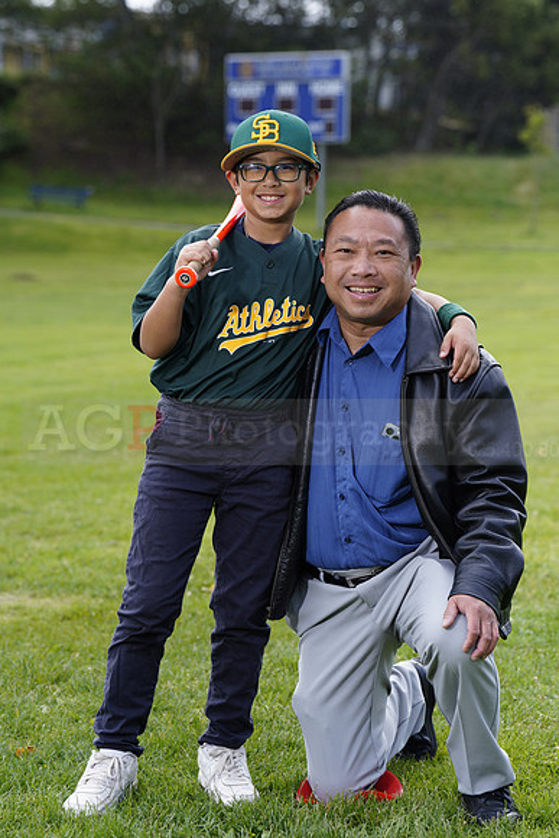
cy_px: 419
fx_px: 2467
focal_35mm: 106
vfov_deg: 19.3
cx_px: 280
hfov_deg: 12.9
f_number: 5
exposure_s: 1/250
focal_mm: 106
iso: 100
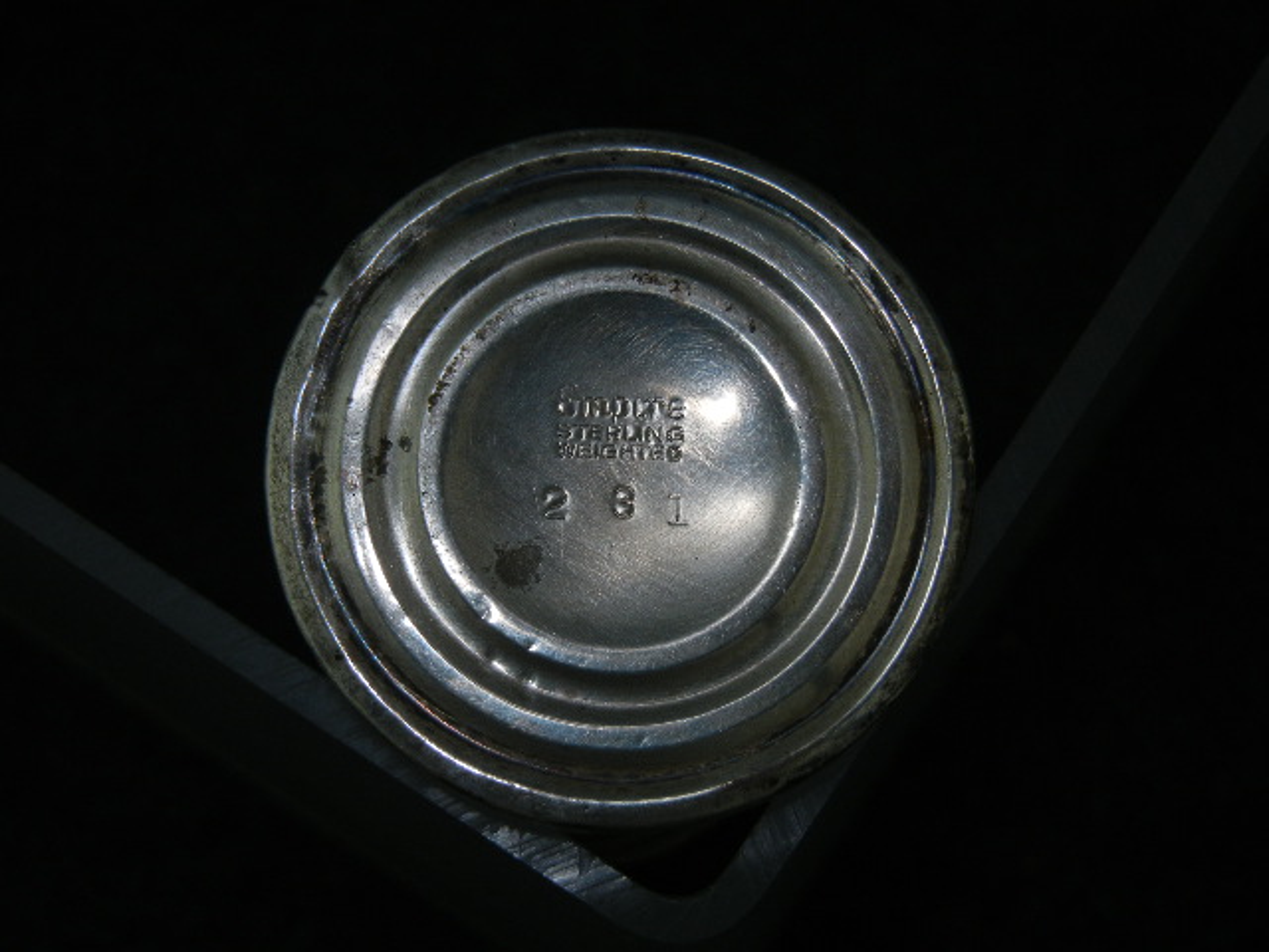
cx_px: 634
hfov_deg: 28.6
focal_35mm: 68
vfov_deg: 21.6
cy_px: 476
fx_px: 2493
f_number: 8.2
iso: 200
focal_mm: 12.2
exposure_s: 1/30
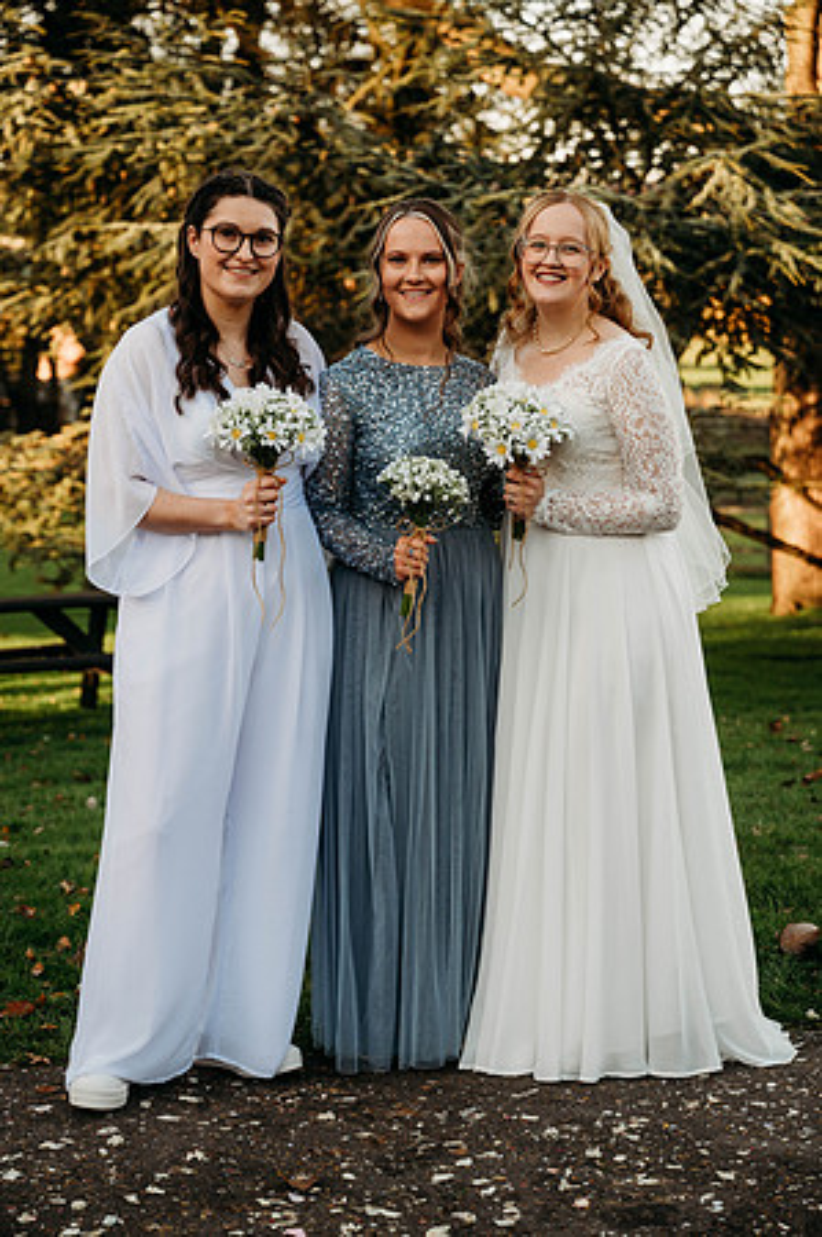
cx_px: 411
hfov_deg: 19.4
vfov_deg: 28.9
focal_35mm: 70
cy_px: 618
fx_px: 2403
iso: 100
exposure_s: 1/320
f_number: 4
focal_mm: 70
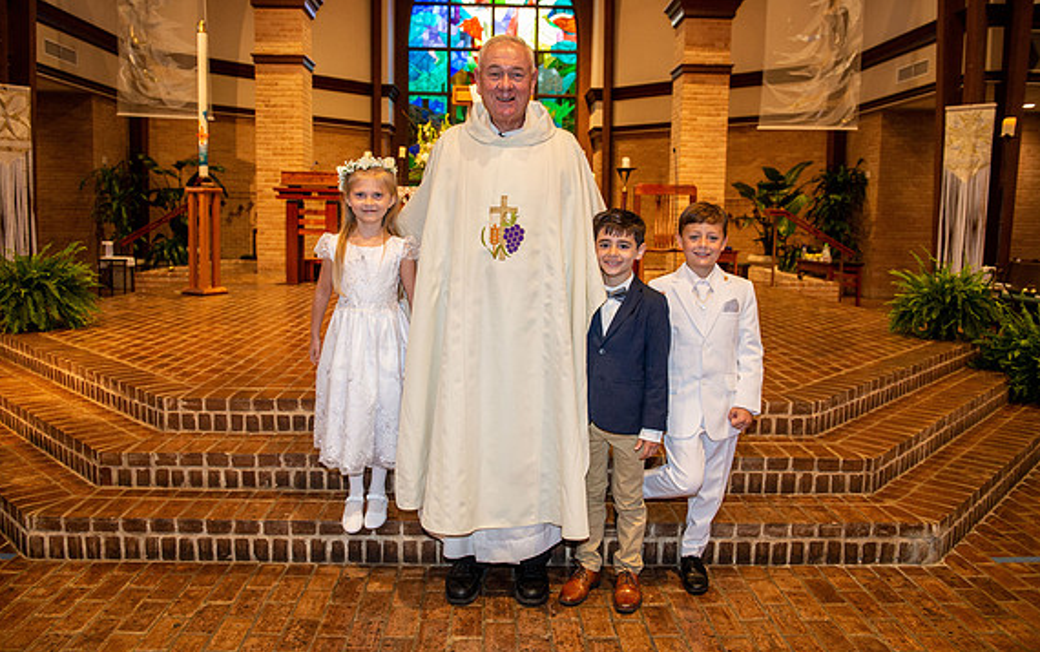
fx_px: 822
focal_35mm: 29
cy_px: 309
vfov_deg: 43.2
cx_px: 516
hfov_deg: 64.6
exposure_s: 1/125
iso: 1600
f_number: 4.5
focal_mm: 28
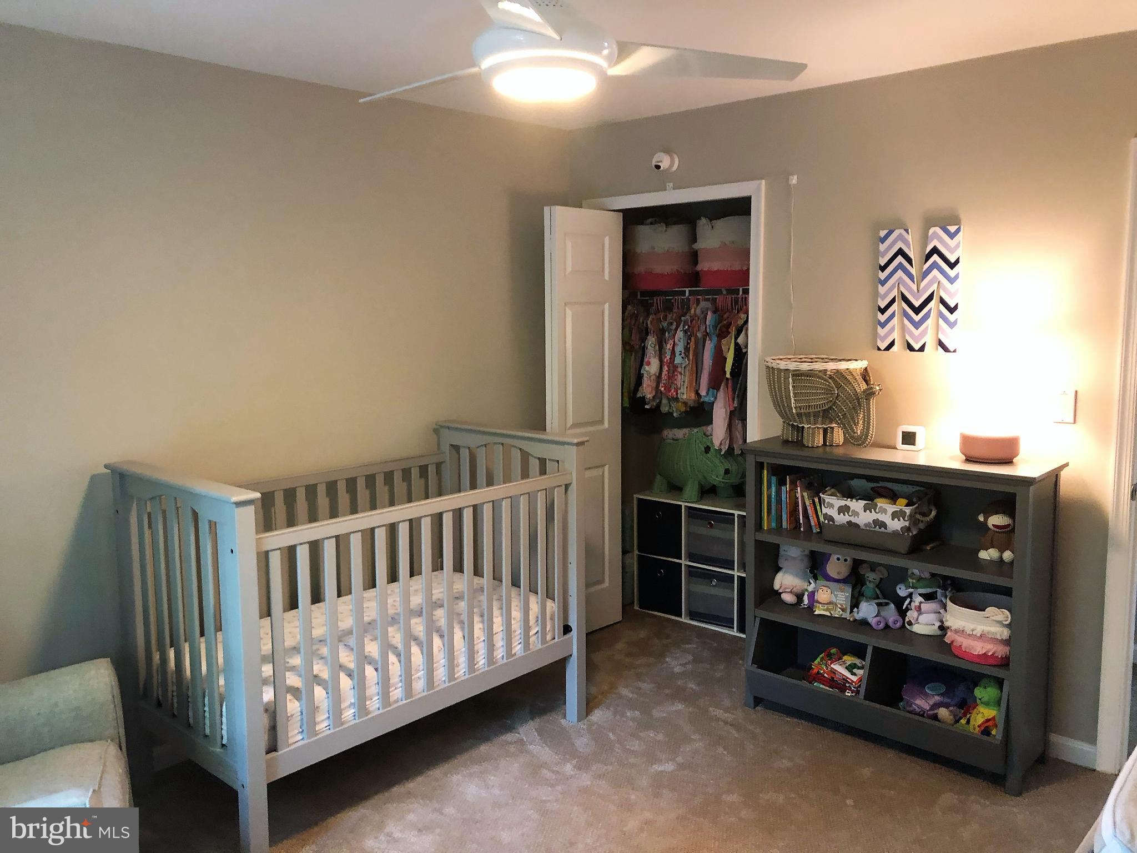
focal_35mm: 28
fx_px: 920
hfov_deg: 63.4
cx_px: 568
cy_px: 426
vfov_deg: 49.7
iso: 100
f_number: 1.8
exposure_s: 1/8
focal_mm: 4
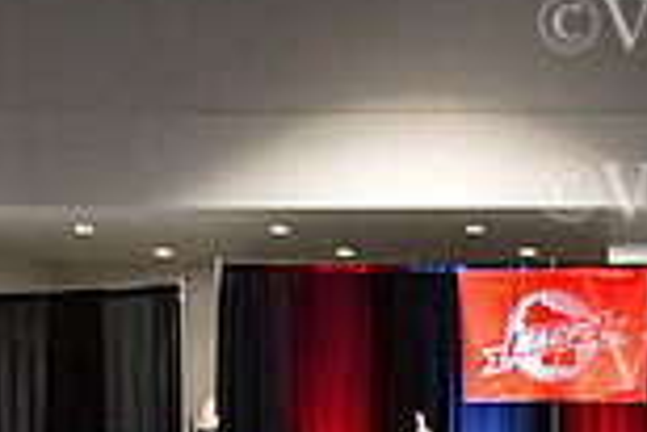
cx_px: 1147
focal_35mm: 151
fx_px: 2716
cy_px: 614
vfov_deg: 8.9
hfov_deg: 12.5
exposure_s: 1/400
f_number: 4
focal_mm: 27
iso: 4500
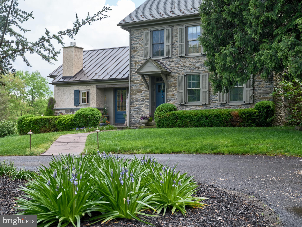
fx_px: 436
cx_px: 151
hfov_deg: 38.2
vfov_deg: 29.1
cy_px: 114
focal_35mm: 50
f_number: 8
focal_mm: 63.7
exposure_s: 1/500
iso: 640
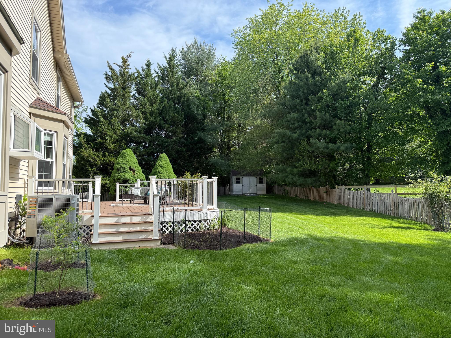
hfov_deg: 71.6
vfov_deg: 56.8
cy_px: 169
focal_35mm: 24
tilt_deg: +3.8
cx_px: 226
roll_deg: -0.3
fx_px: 313
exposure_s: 1/2000
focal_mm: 6.76
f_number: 1.78
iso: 100
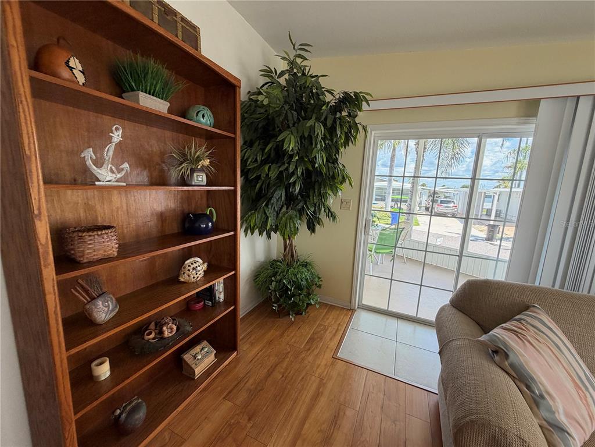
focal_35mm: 14
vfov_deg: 85.7
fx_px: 241
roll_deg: -1.2
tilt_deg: -7.8
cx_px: 298
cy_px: 224
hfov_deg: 102.1
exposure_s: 1/121
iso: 160
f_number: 2.2
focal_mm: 2.22
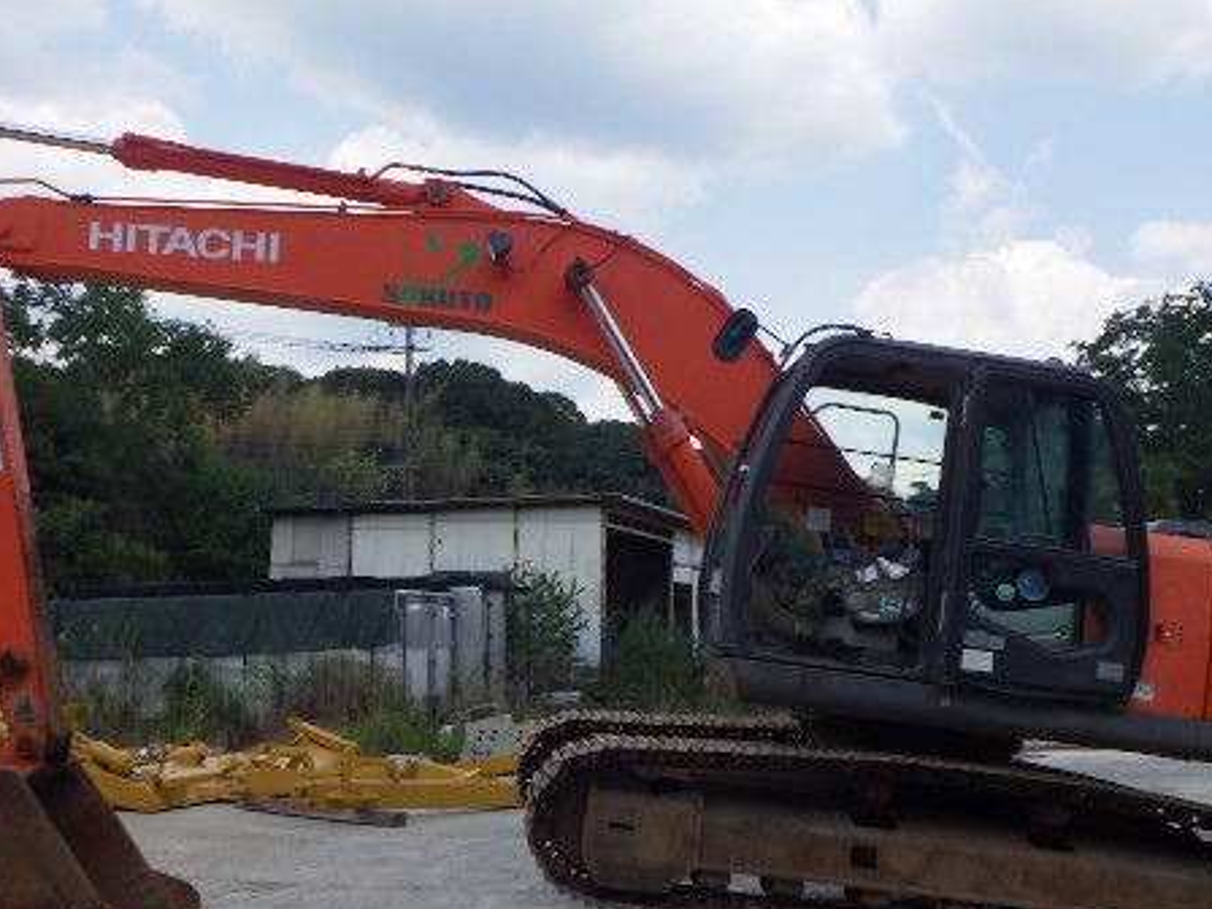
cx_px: 620
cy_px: 511
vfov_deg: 35.9
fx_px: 1401
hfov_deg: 46.8
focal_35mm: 40
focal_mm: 5
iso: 250
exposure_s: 1/1250
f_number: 4.2
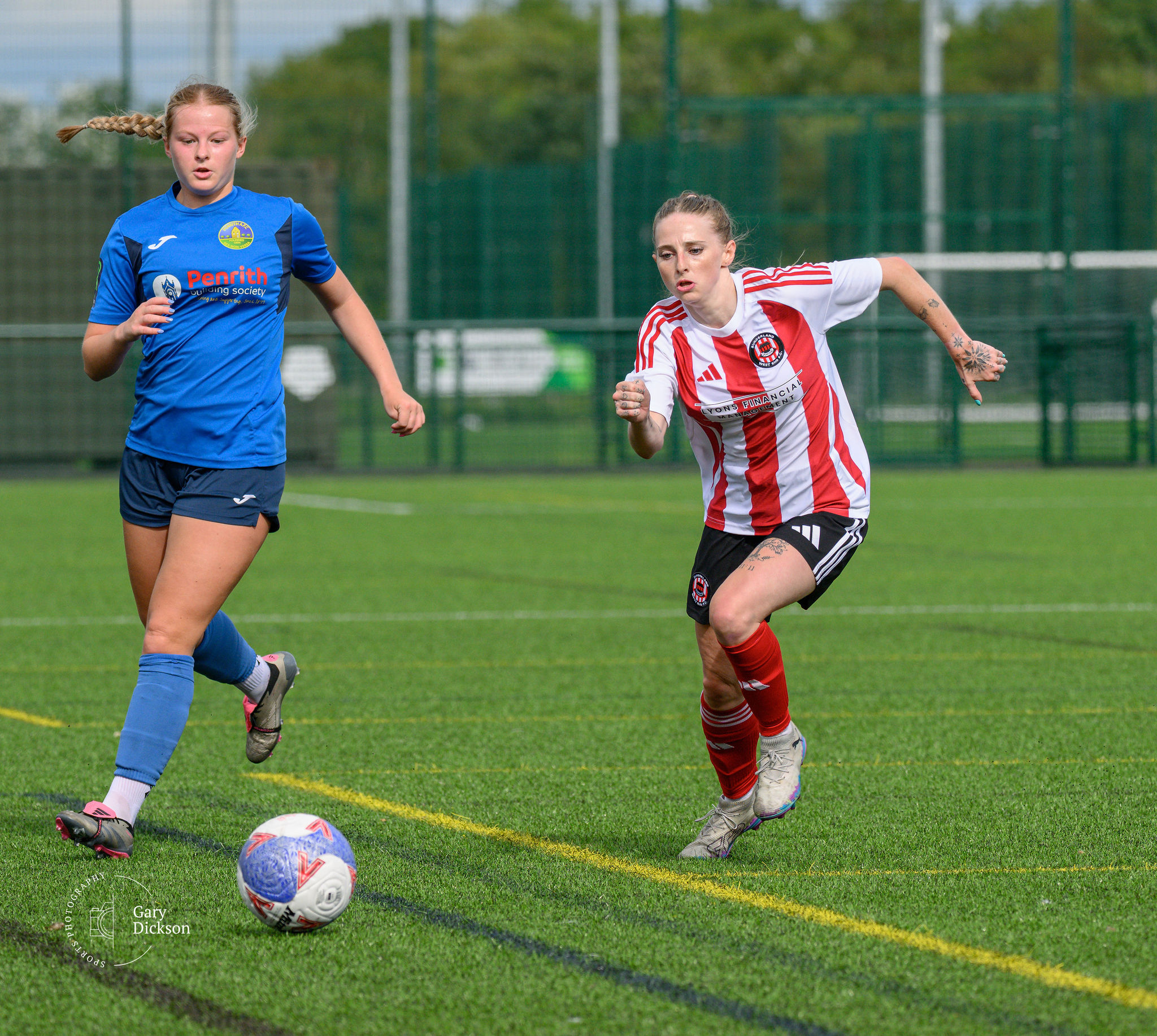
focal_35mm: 368
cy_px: 341
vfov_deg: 4.5
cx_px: 731
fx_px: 13228
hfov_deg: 5.0
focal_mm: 210
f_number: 5
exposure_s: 1/1600
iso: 360
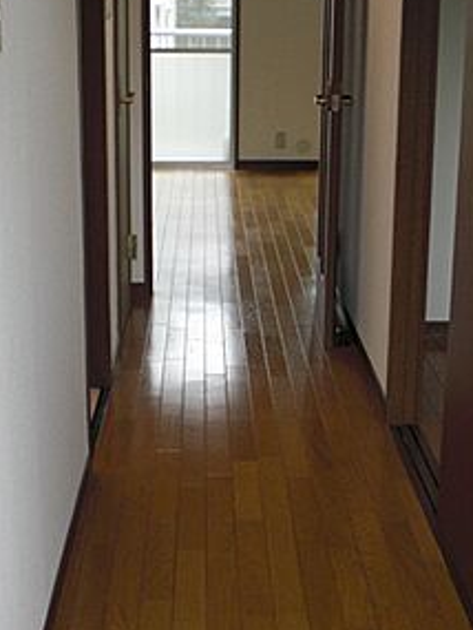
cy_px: 321
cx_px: 234
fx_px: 1165
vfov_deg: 30.3
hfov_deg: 22.9
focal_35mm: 64
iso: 200
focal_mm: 6.3
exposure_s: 1/80
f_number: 3.1
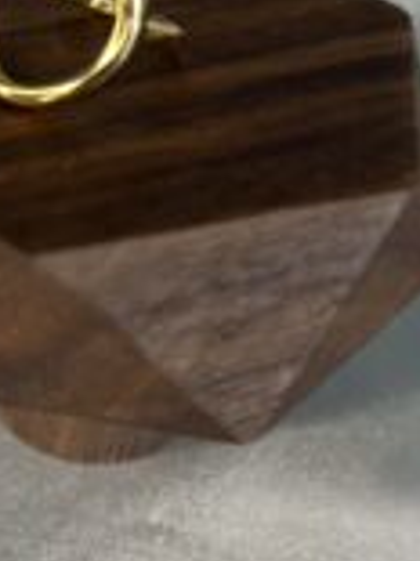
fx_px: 1085
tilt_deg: -45.7
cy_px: 242
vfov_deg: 29.0
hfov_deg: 21.7
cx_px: 98
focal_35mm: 67
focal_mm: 5.7
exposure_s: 1/100
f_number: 1.5
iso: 100
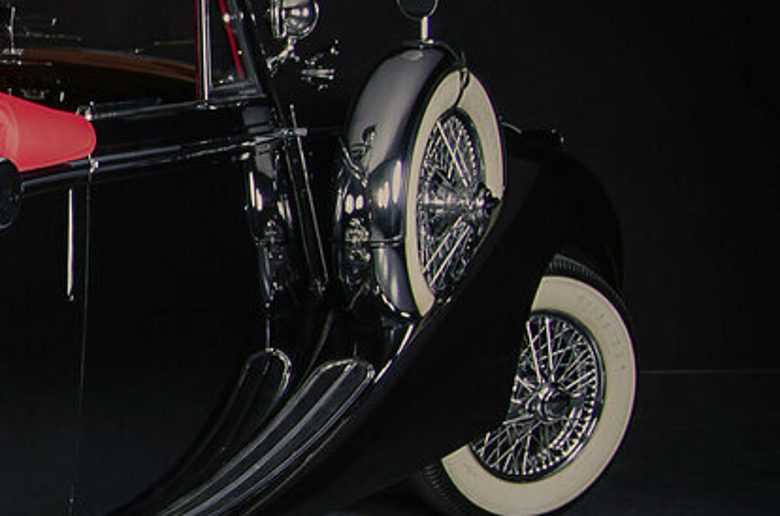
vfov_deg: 12.1
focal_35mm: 113
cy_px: 268
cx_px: -335
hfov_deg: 16.7
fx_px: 2443
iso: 200
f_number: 3.8
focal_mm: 26
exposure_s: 1/5
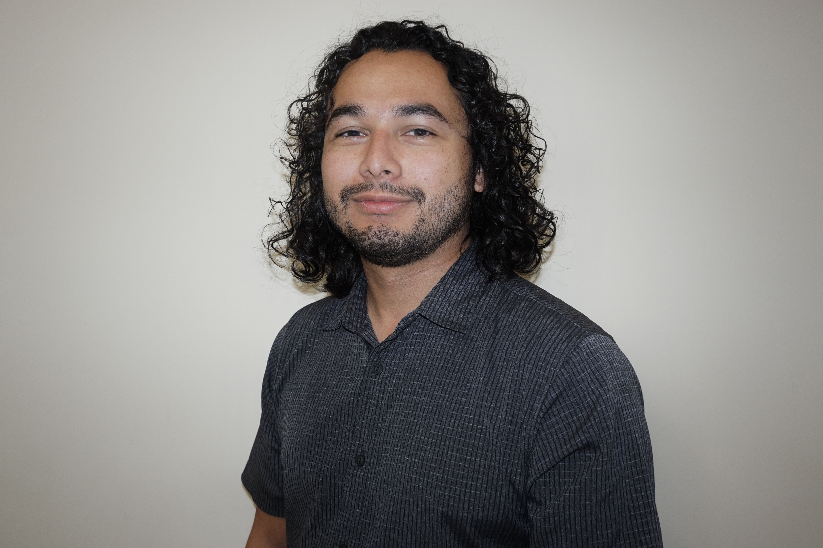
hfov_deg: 57.2
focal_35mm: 33
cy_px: 274
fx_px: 754
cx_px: 412
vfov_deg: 40.0
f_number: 4
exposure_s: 1/60
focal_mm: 22
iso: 400
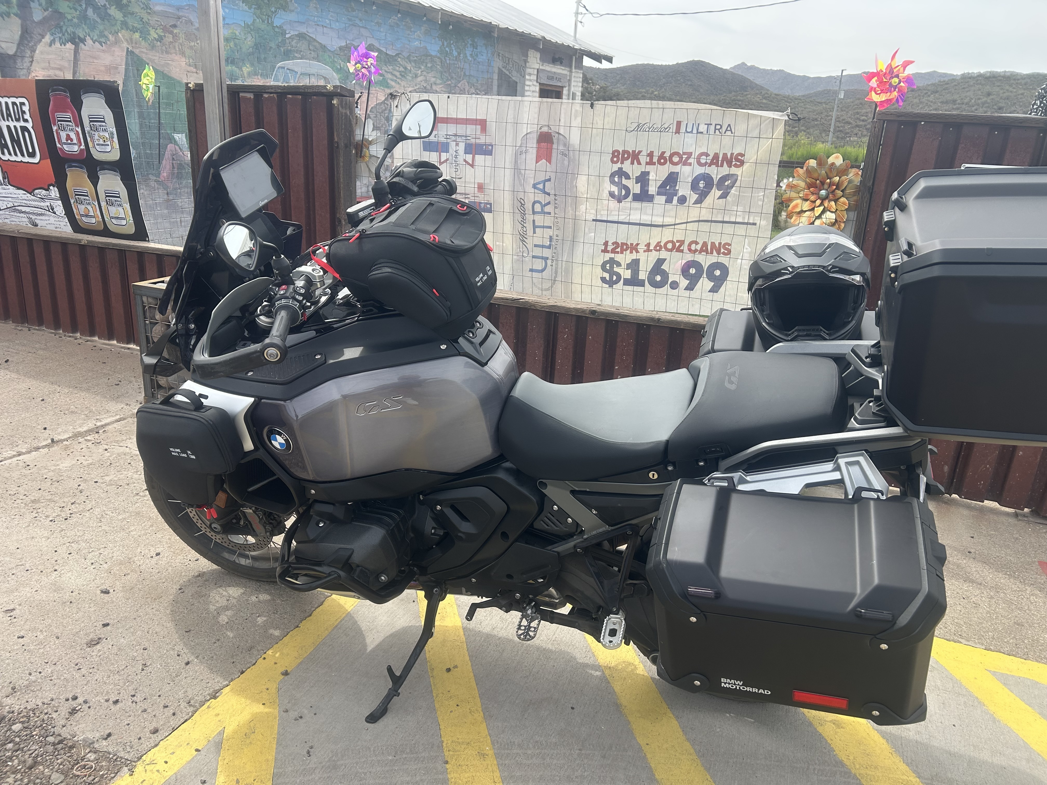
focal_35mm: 26
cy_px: 392
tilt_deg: -19.8
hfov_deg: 67.3
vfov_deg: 53.1
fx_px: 786
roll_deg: -2.8
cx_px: 524
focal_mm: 5.7
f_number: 1.5
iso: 50
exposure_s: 1/1669
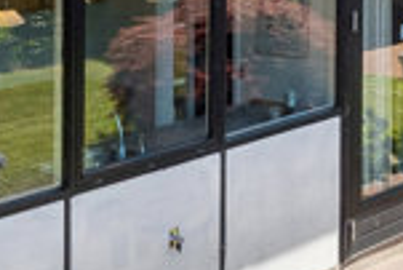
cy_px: 57
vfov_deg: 12.3
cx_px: 526
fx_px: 1244
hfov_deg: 17.3
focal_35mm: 111
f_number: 8
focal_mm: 14
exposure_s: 1/640
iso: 500
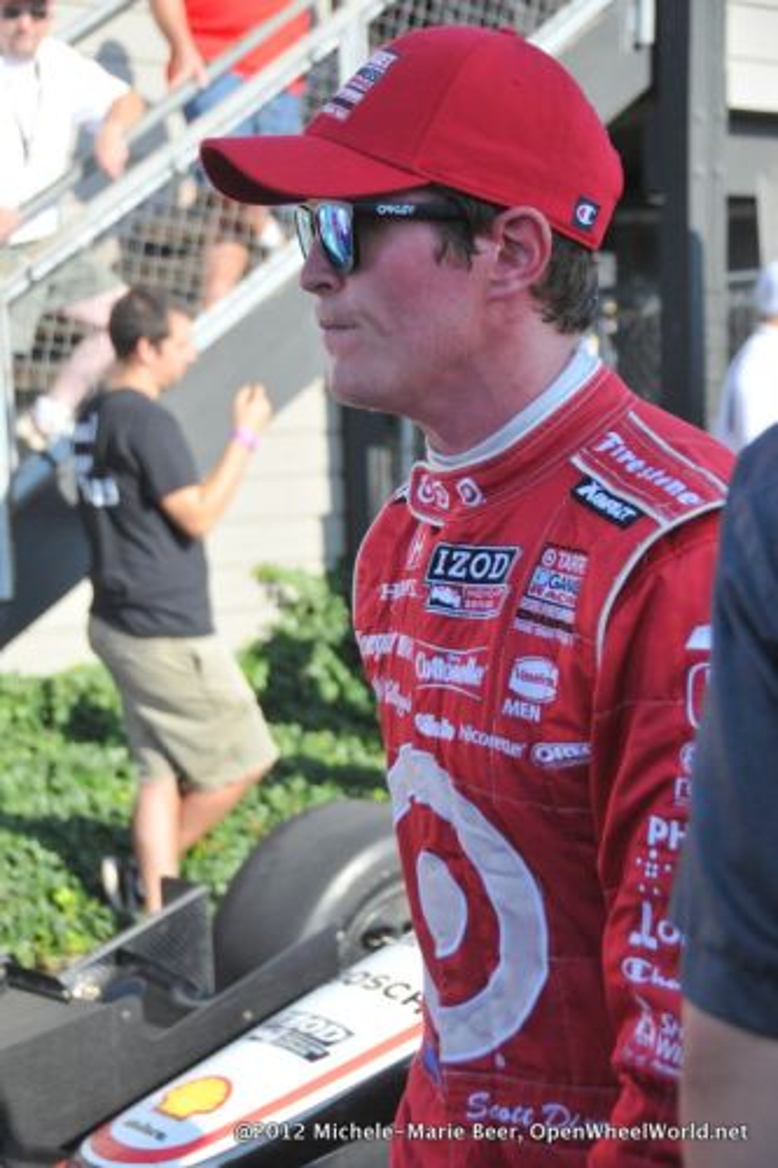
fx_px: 2335
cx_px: 389
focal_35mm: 72
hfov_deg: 18.9
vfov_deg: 28.1
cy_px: 584
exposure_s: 1/2500
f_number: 4.5
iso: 1000
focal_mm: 48
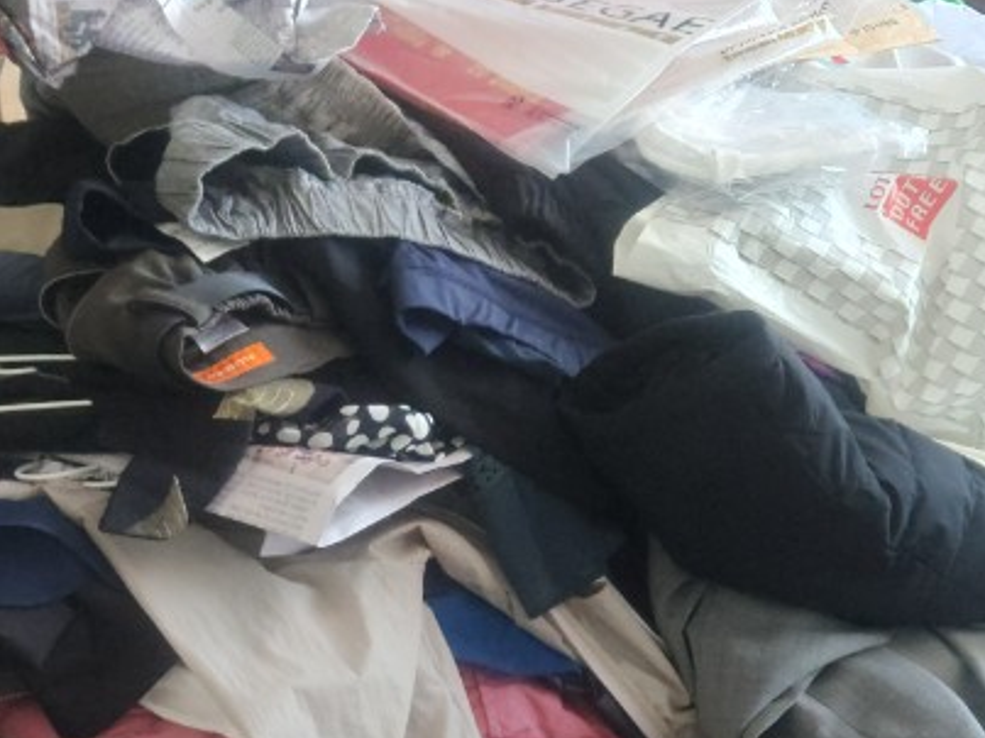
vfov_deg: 20.1
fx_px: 2077
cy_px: 494
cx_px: 428
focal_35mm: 73
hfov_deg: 26.7
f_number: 1.8
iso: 400
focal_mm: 5.4
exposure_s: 1/40
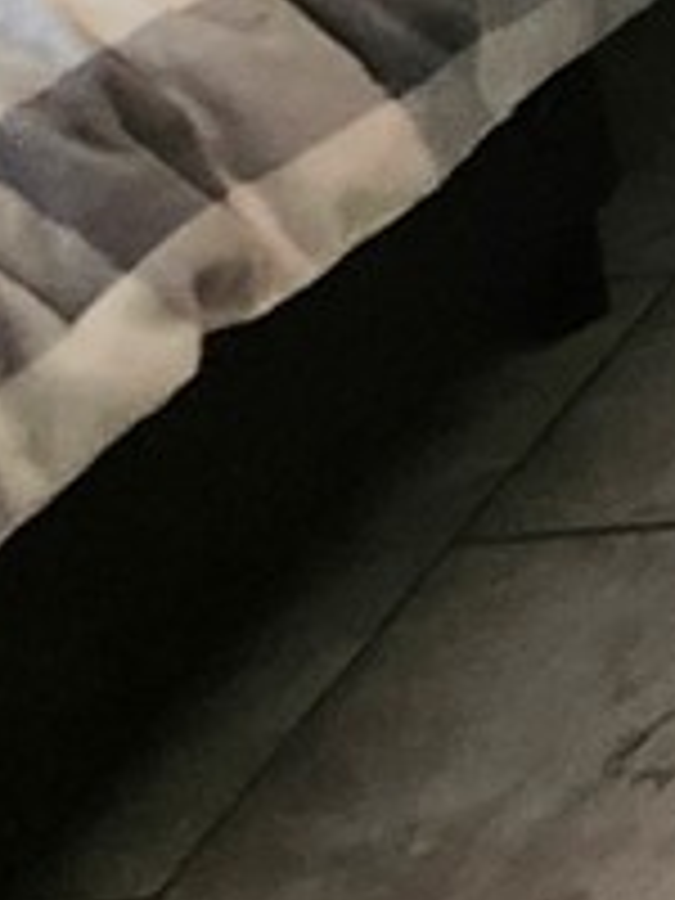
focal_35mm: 104
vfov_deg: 13.6
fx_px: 2704
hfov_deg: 8.0
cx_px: 2758
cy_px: -1269
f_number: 2.2
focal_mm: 1.74
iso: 320
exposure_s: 1/30
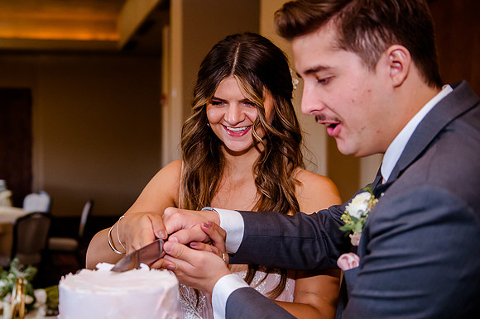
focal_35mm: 53
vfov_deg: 25.4
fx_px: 708
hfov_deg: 37.1
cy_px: 159
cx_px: 166
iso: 3200
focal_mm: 40
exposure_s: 1/500
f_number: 2.8
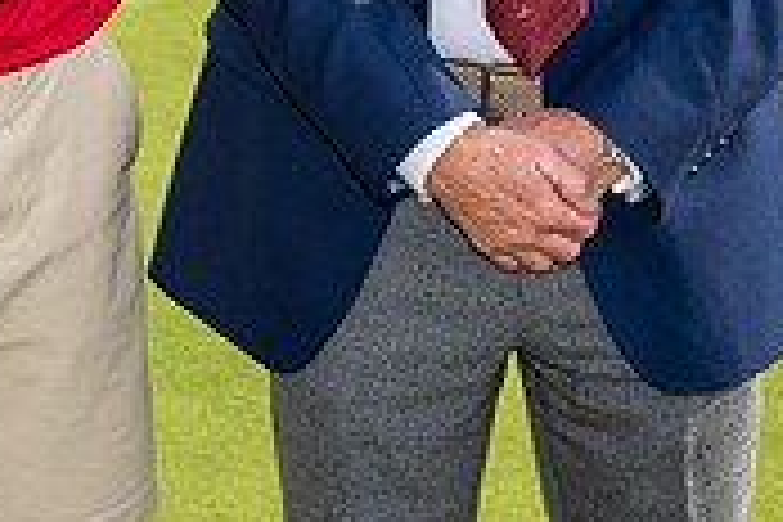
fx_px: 2980
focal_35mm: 137
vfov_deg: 9.6
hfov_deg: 14.5
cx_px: -130
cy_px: -322
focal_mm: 41
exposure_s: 1/200
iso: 125
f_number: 6.3
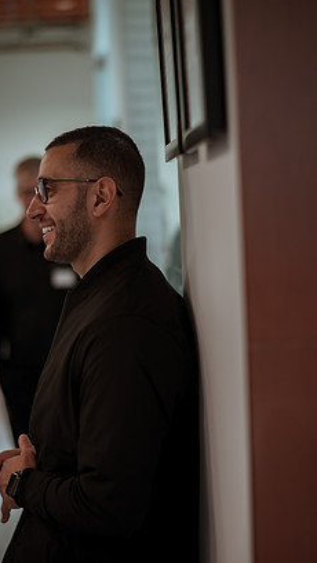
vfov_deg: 31.4
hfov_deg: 18.0
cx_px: 112
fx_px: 1000
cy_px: 297
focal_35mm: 67
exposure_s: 1/320
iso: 200
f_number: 1.4
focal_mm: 58
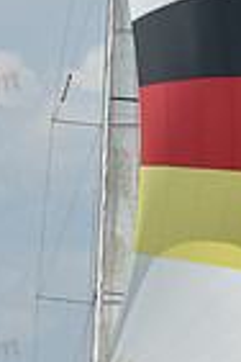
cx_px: 153
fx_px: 8264
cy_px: 216
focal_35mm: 823
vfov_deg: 2.5
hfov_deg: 1.7
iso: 320
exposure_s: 1/1000
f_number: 11
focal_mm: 200
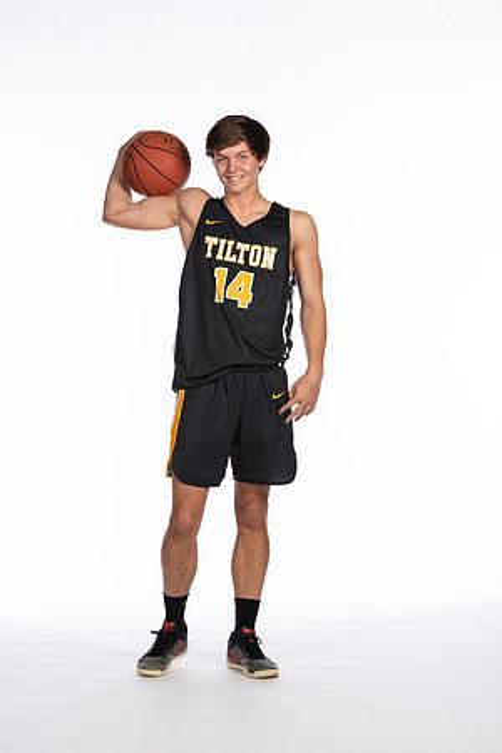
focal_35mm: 123
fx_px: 2573
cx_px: 251
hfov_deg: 11.1
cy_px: 376
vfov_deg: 16.7
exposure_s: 1/100
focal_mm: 82
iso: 100
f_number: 5.6
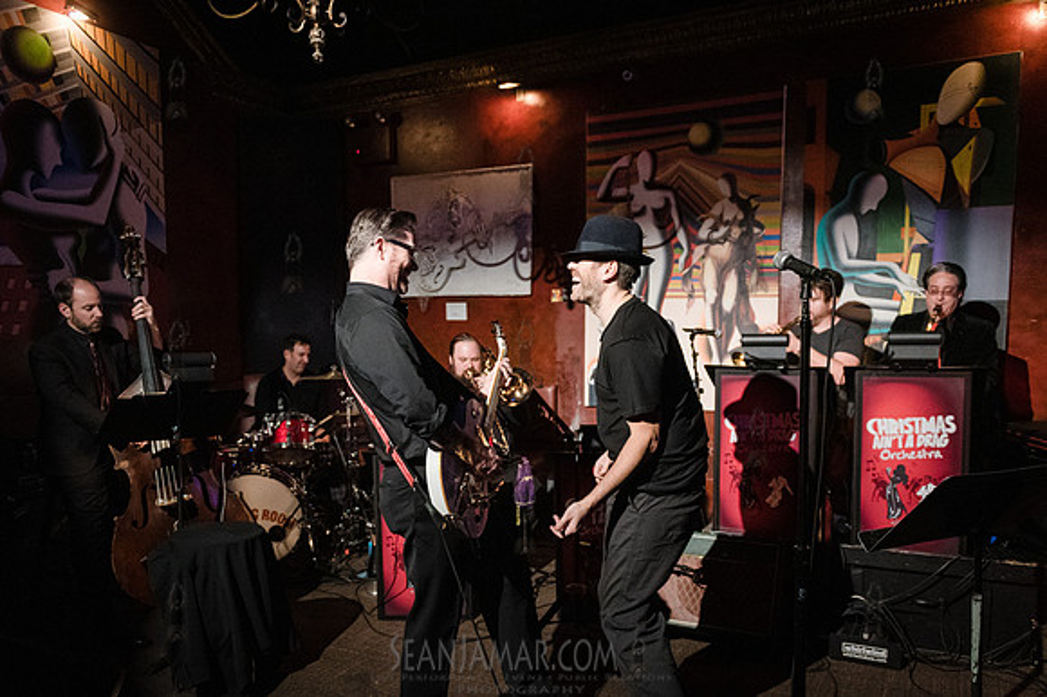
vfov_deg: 46.2
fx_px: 813
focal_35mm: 28
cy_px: 407
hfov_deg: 65.6
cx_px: 530
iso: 4000
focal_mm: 24
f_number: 2.8
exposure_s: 1/200
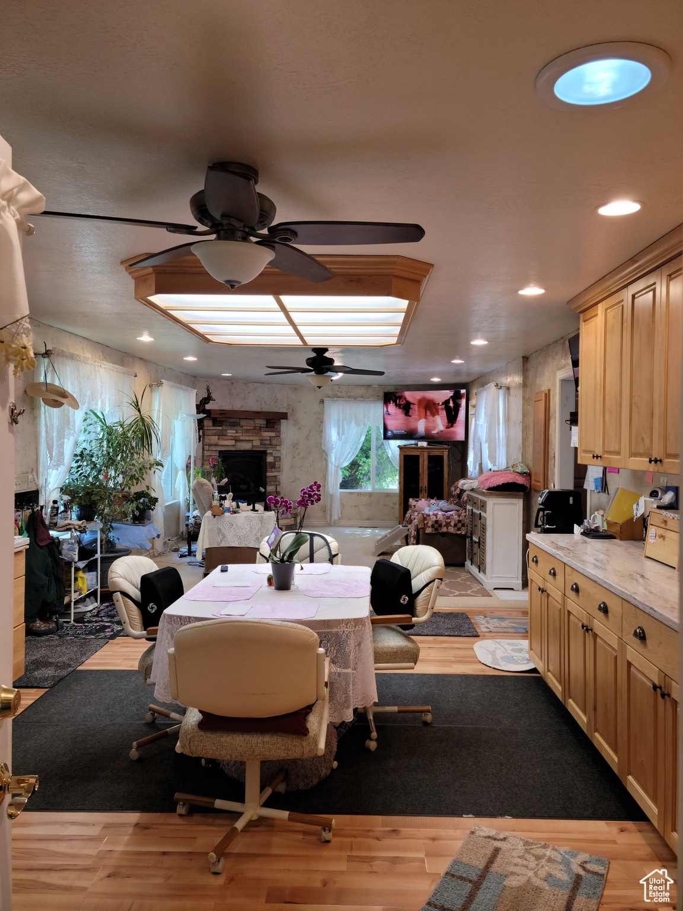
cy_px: 456
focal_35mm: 28
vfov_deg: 63.4
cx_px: 342
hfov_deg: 49.7
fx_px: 737
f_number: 2
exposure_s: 1/60
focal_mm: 5.9
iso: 80
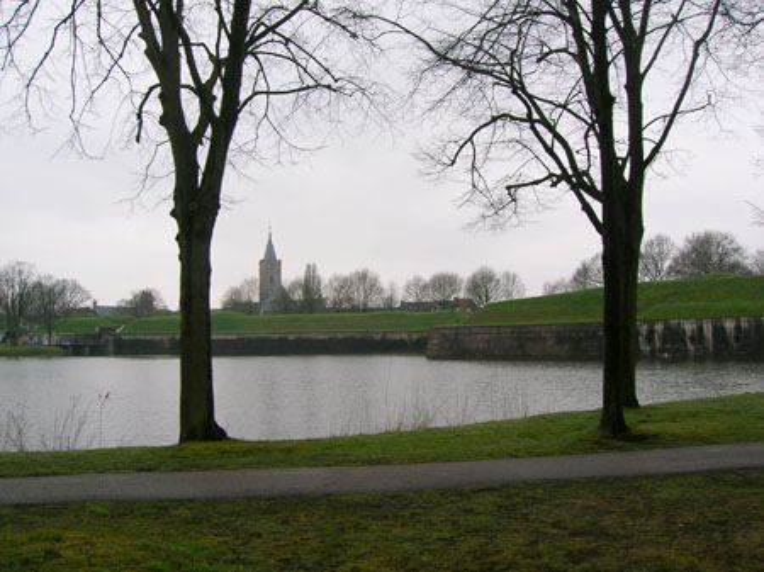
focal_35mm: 34
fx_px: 750
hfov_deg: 54.0
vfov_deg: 41.8
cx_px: 382
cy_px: 286
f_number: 4.9
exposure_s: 1/134
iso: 50
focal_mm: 5.7
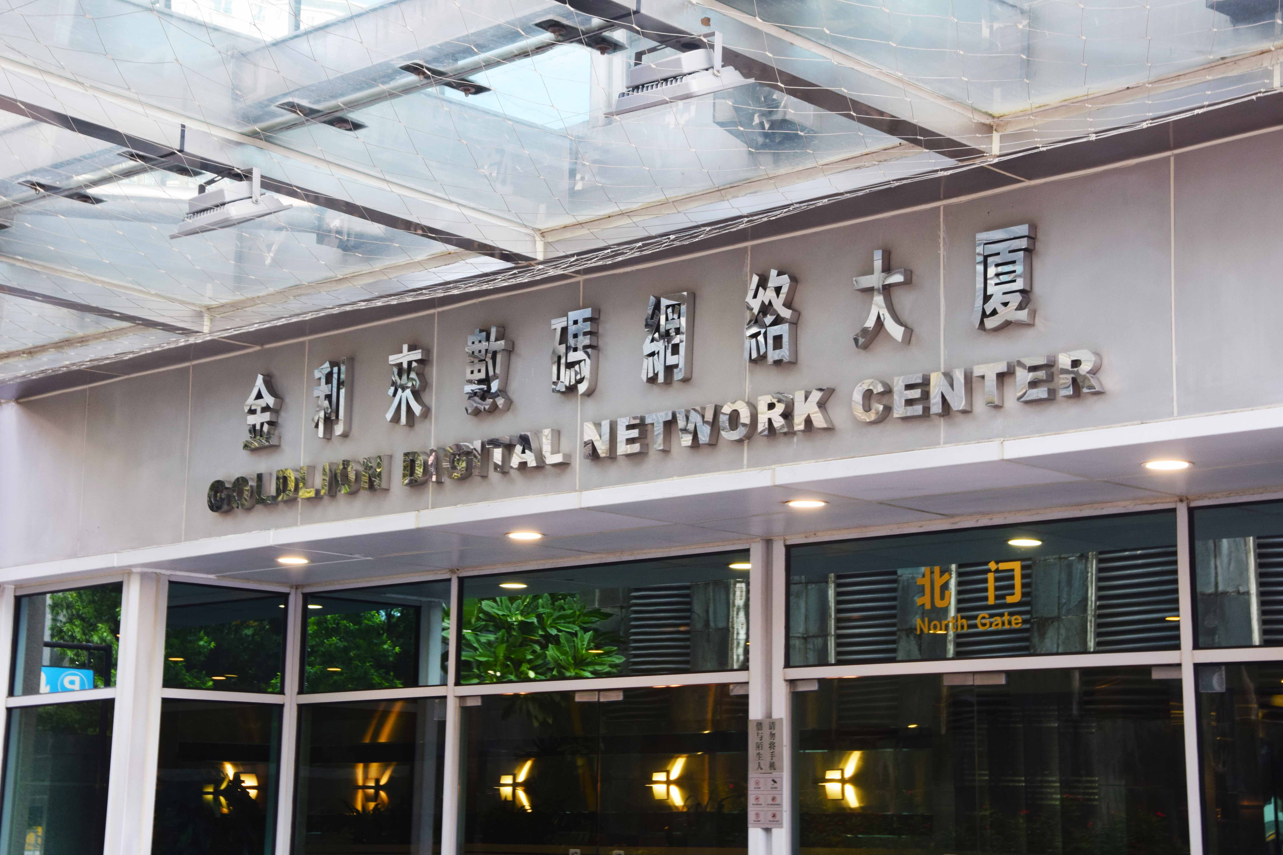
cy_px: 428
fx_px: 2566
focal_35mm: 72
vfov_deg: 18.9
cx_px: 642
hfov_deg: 28.1
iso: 400
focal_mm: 48
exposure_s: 1/20
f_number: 14
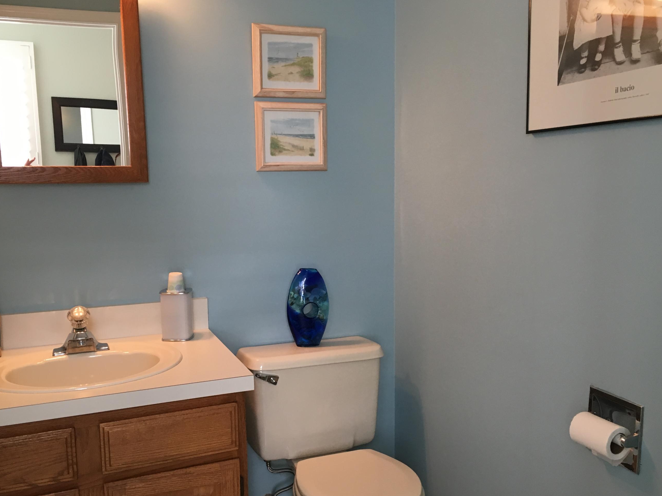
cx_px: 320
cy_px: 269
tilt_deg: -8.6
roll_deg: +1.0
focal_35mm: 34
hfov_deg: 53.9
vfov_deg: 41.8
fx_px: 650
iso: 80
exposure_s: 1/30
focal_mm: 4.15
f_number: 2.2
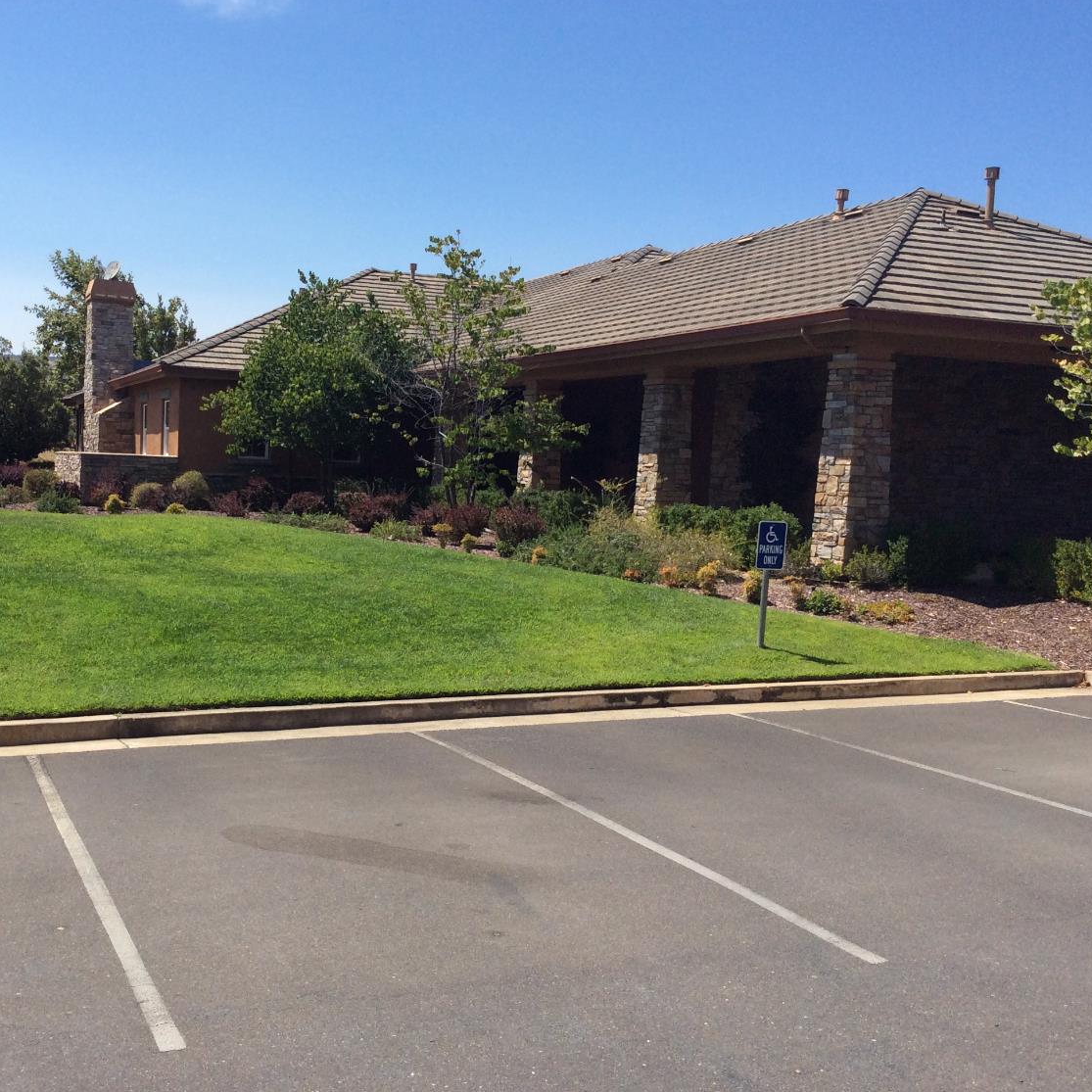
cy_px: 545
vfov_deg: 43.9
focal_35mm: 38
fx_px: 1356
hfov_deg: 43.4
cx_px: 389
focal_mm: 3.3
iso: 32
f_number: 2.4
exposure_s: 1/1590
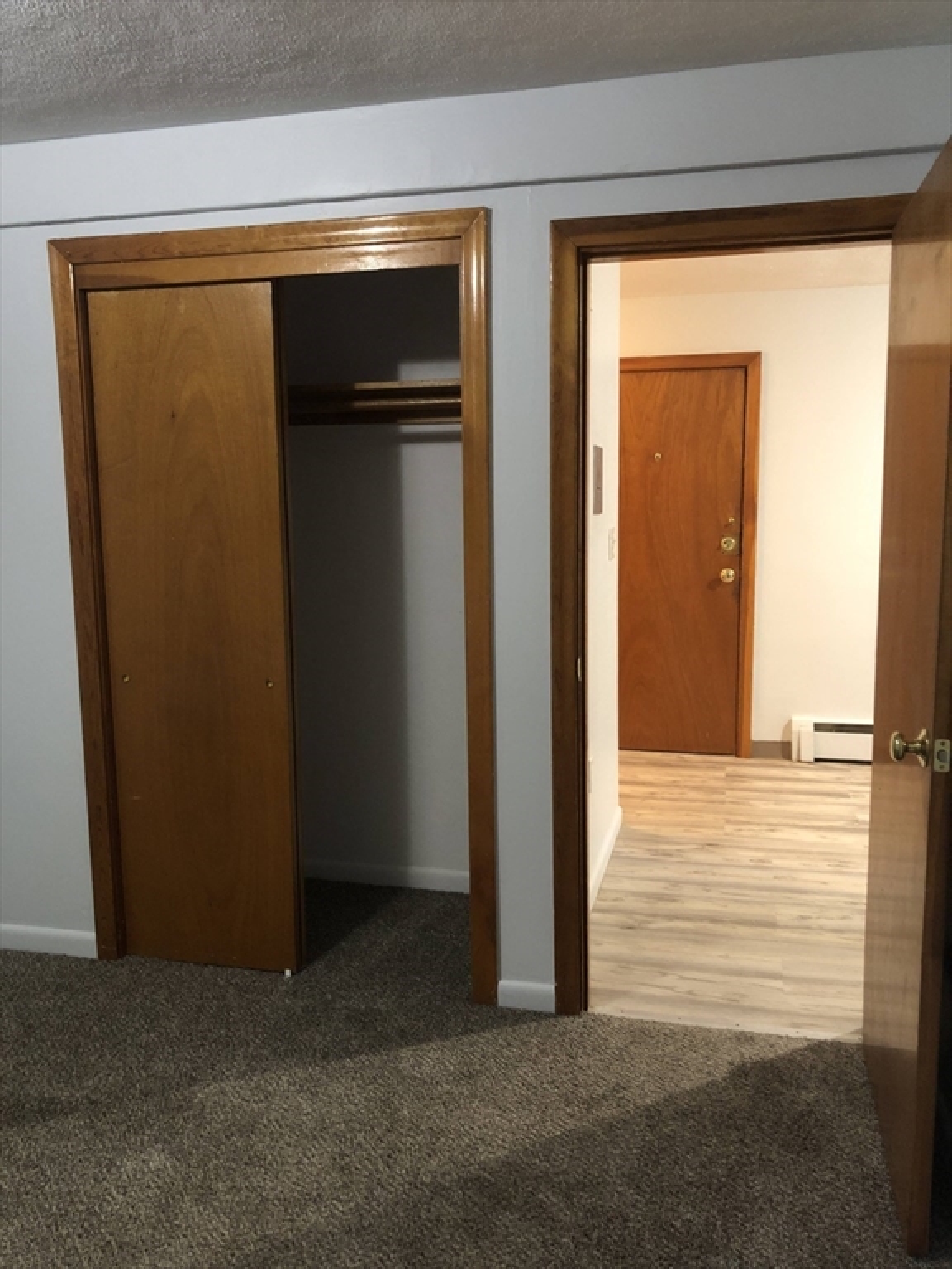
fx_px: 1027
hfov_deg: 49.7
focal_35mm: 28
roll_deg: +1.2
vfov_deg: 63.4
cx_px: 476
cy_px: 634
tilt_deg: -7.0
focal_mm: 3.99
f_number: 1.8
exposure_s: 1/11
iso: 100
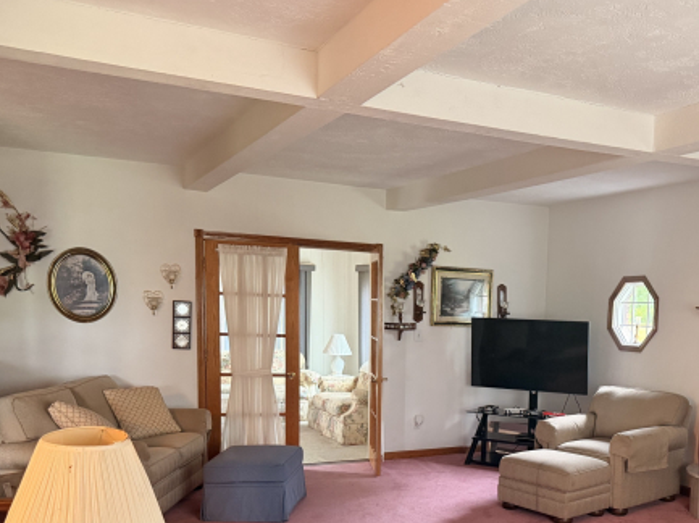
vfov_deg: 37.6
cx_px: 495
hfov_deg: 48.8
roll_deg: -1.0
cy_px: 394
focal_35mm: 37
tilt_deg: -6.8
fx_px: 747
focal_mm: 6.76
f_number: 1.78
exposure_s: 1/60
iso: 500
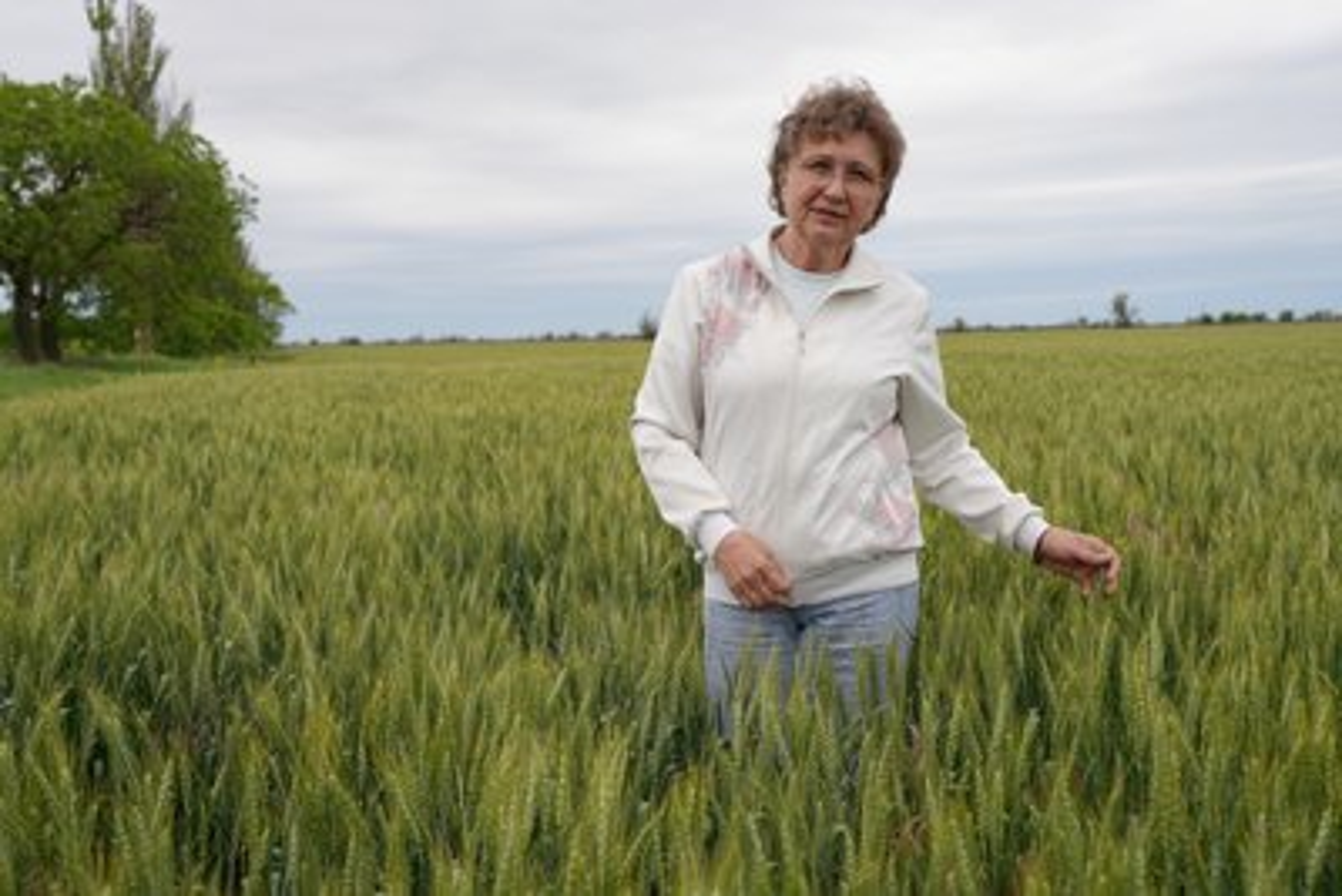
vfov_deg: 34.2
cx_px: 671
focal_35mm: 39
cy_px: 448
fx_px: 1454
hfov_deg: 49.5
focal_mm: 39
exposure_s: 1/320
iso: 80
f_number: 4.5
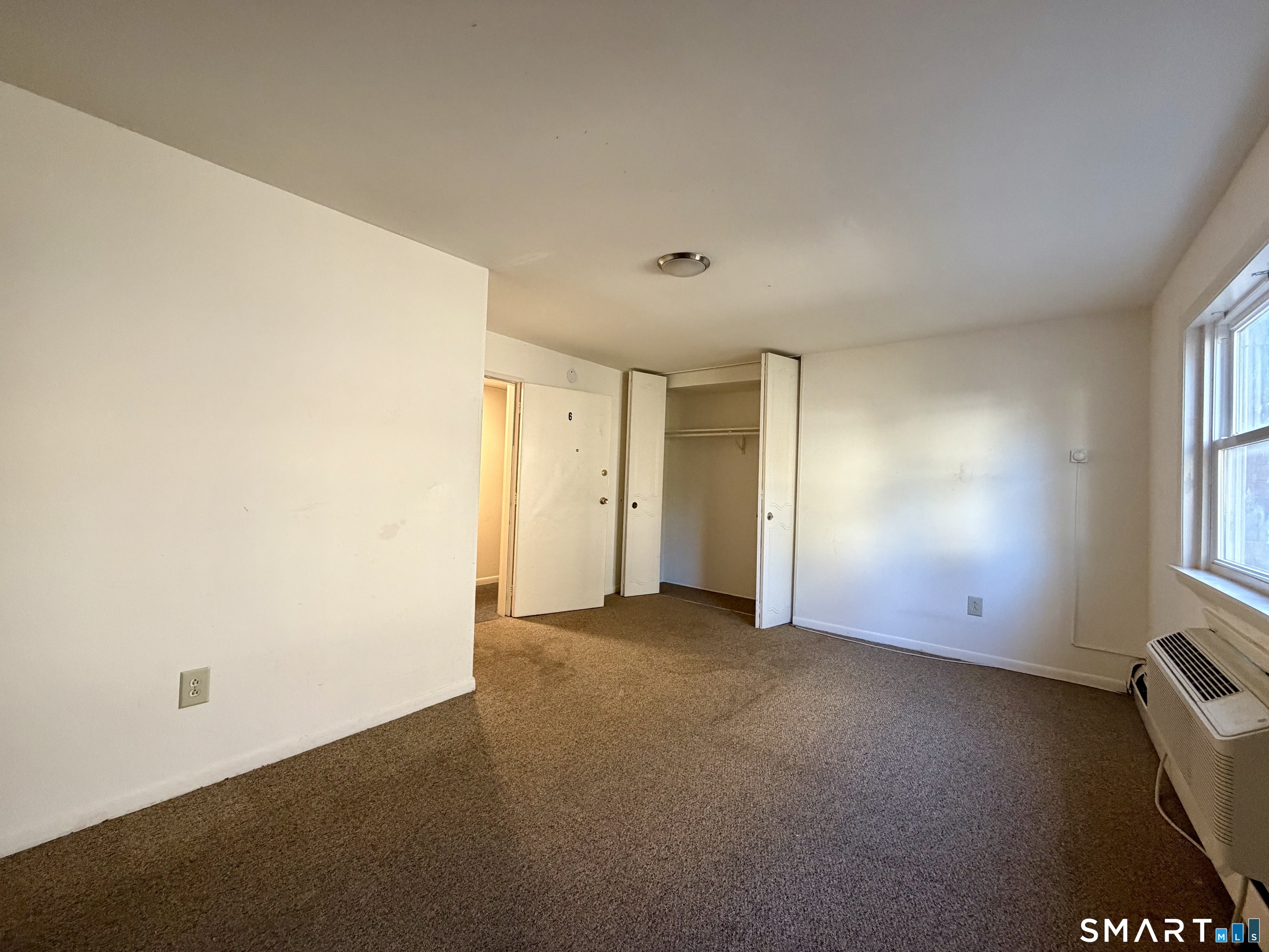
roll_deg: -2.1
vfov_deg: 85.7
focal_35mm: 14
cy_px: 476
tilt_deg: -0.3
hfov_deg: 102.1
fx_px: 513
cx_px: 634
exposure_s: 1/60
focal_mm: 2.22
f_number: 2.2
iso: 320
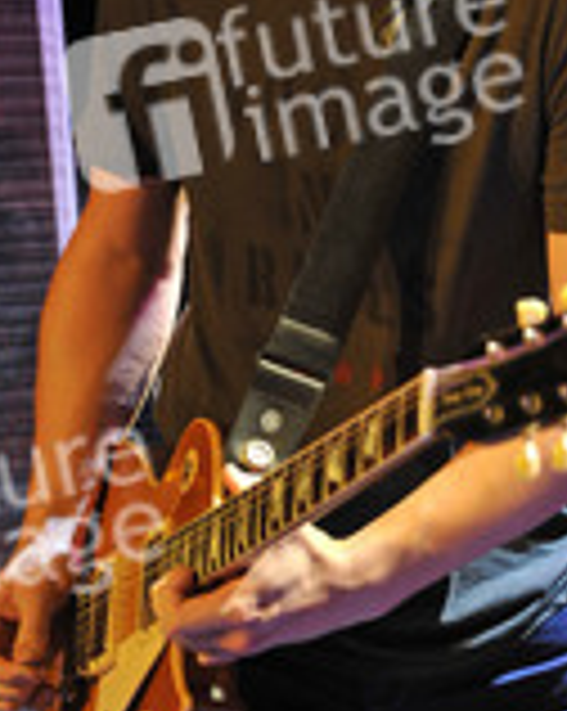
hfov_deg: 9.5
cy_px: 310
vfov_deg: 11.9
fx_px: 3405
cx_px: 425
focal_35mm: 162
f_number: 2.8
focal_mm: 68
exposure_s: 1/250
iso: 1600
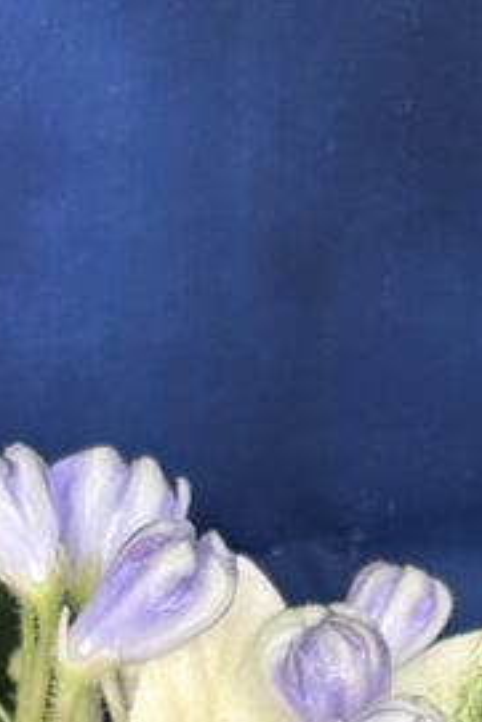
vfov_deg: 9.8
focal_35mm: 204
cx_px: 189
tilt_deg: -55.5
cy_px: 1084
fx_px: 4091
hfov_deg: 6.7
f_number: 1.6
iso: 200
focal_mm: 5.96
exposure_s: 1/40
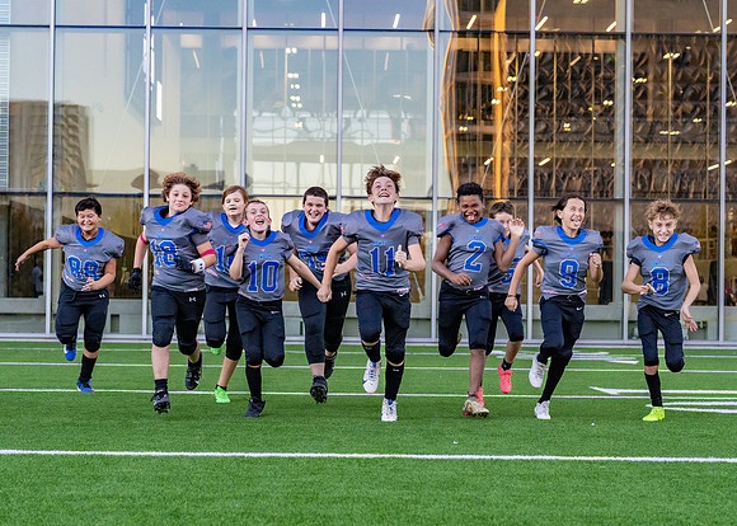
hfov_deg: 26.9
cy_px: 303
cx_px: 339
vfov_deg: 19.4
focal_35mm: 74
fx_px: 1539
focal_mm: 50
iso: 2500
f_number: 3.2
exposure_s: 1/1250
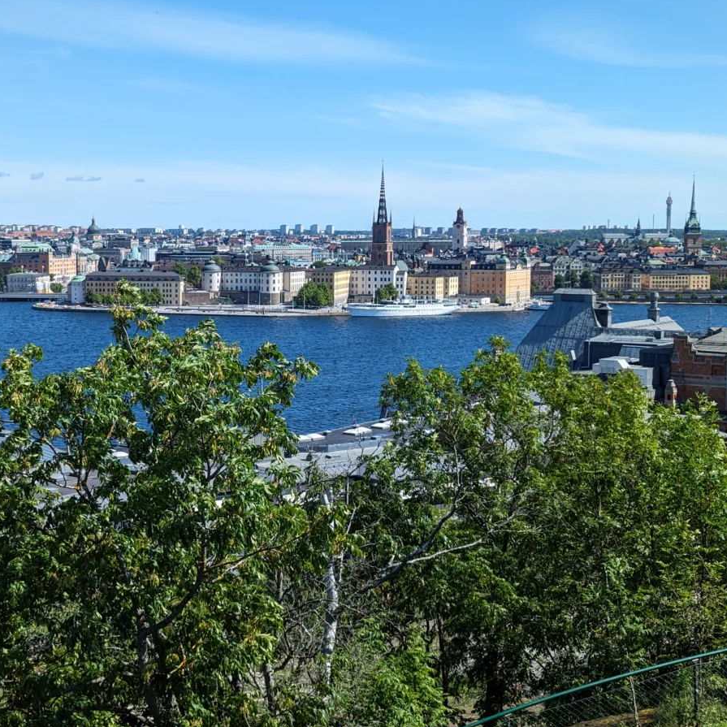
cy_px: 362
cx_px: 276
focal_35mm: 57
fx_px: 1354
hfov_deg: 29.9
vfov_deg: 30.0
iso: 47
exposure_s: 1/1582
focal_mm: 6.81
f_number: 1.85
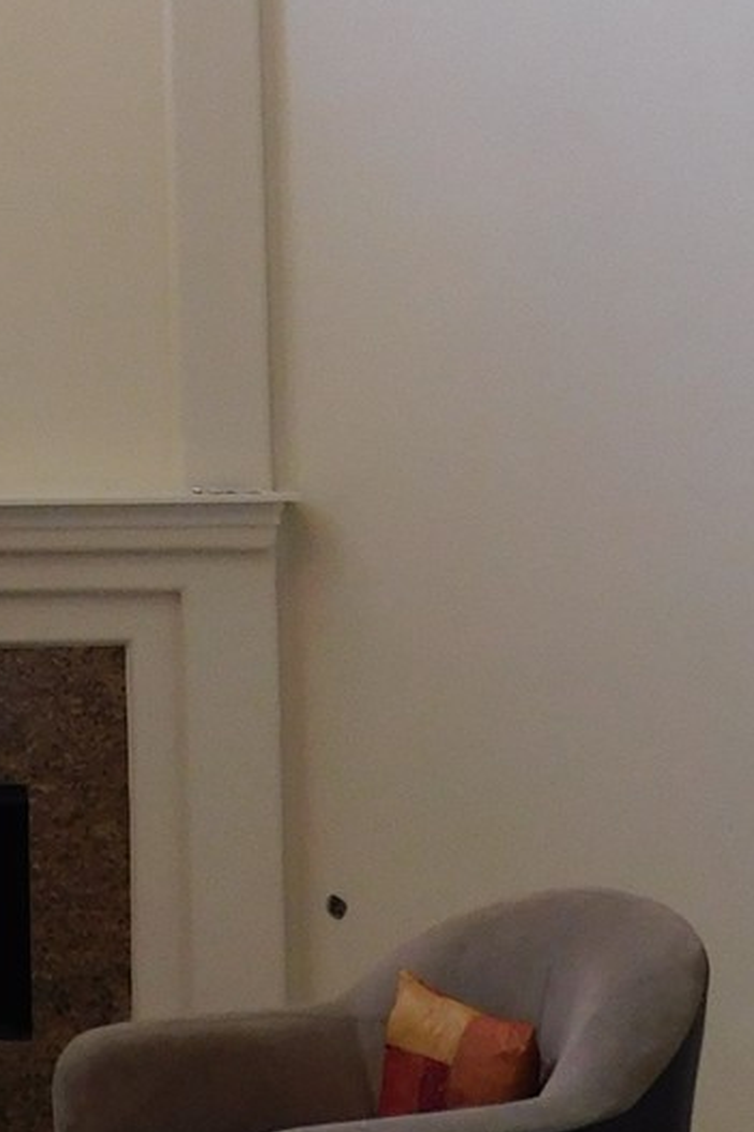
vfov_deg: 21.4
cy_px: 112
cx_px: -275
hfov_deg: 14.0
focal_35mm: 93
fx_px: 2923
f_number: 3
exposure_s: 1/30
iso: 160
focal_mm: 4
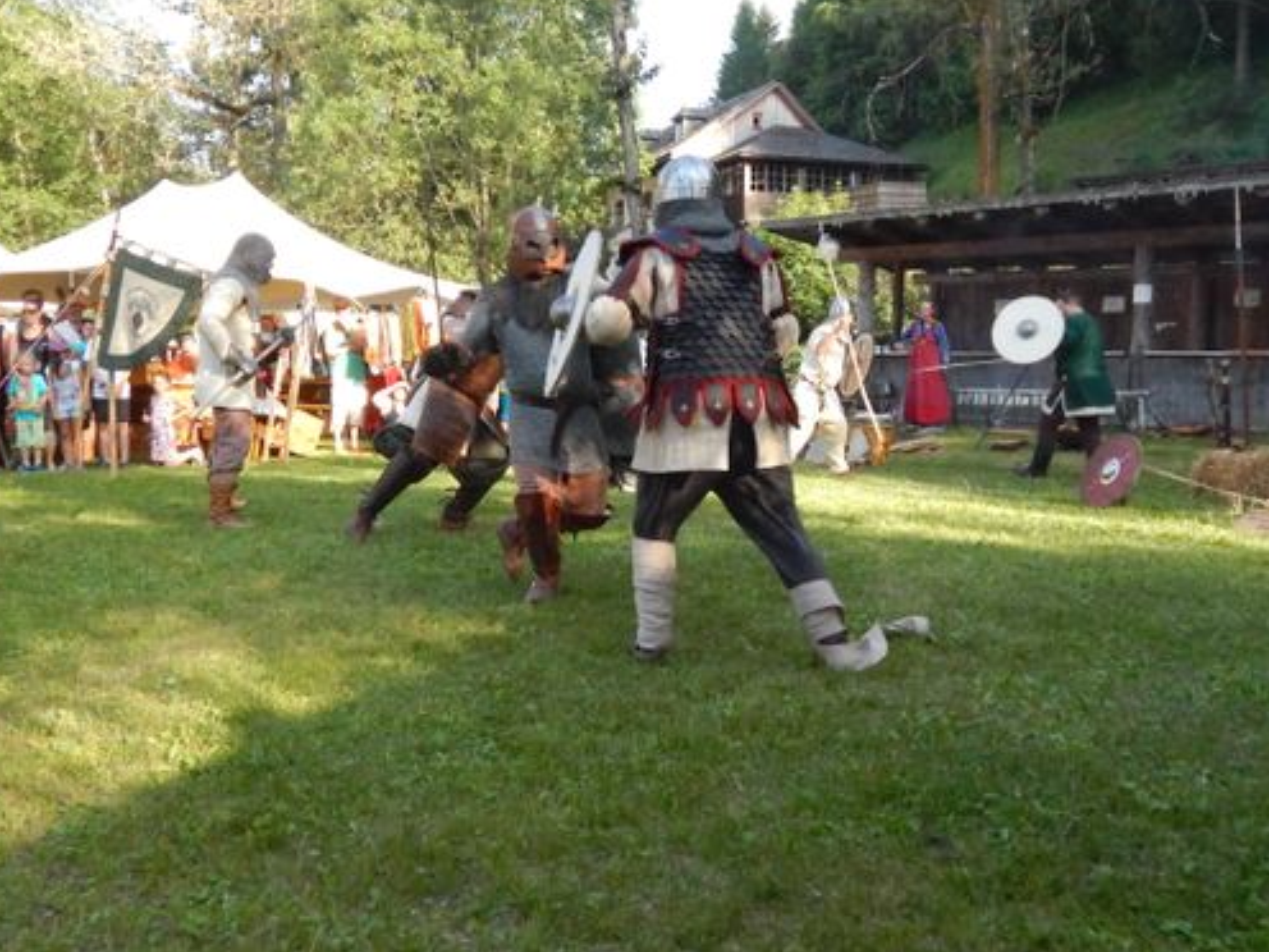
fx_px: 1173
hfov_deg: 56.8
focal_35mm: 32
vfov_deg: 44.2
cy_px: 466
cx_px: 619
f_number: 6.5
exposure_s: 1/640
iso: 1600
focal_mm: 5.6
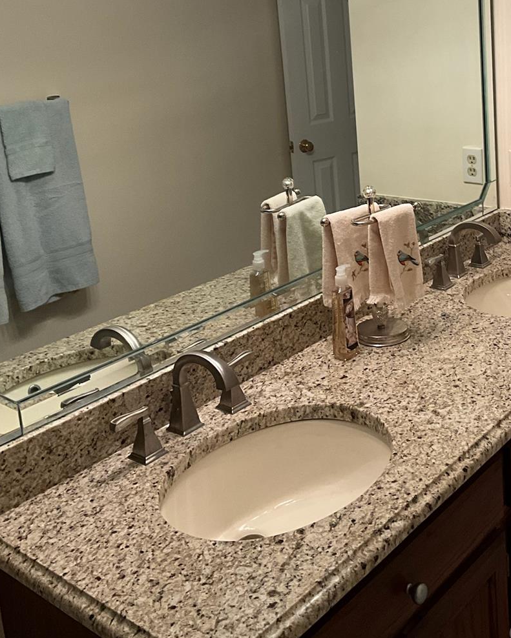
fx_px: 831
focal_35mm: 44
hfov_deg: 33.7
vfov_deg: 40.9
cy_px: 165
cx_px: 356
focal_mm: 3
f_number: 1.8
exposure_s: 1/60
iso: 80
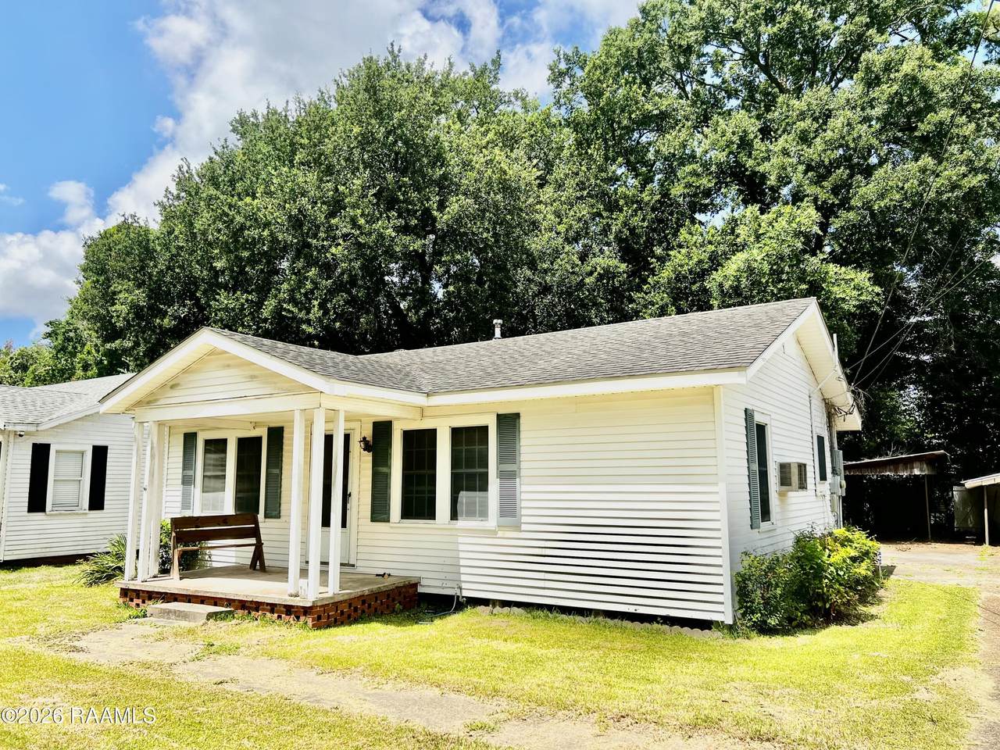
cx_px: 500
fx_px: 751
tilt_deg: +8.9
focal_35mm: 26
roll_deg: +1.7
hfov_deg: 67.3
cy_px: 375
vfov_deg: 53.1
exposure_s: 1/3704
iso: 50
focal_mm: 5.7
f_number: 1.5
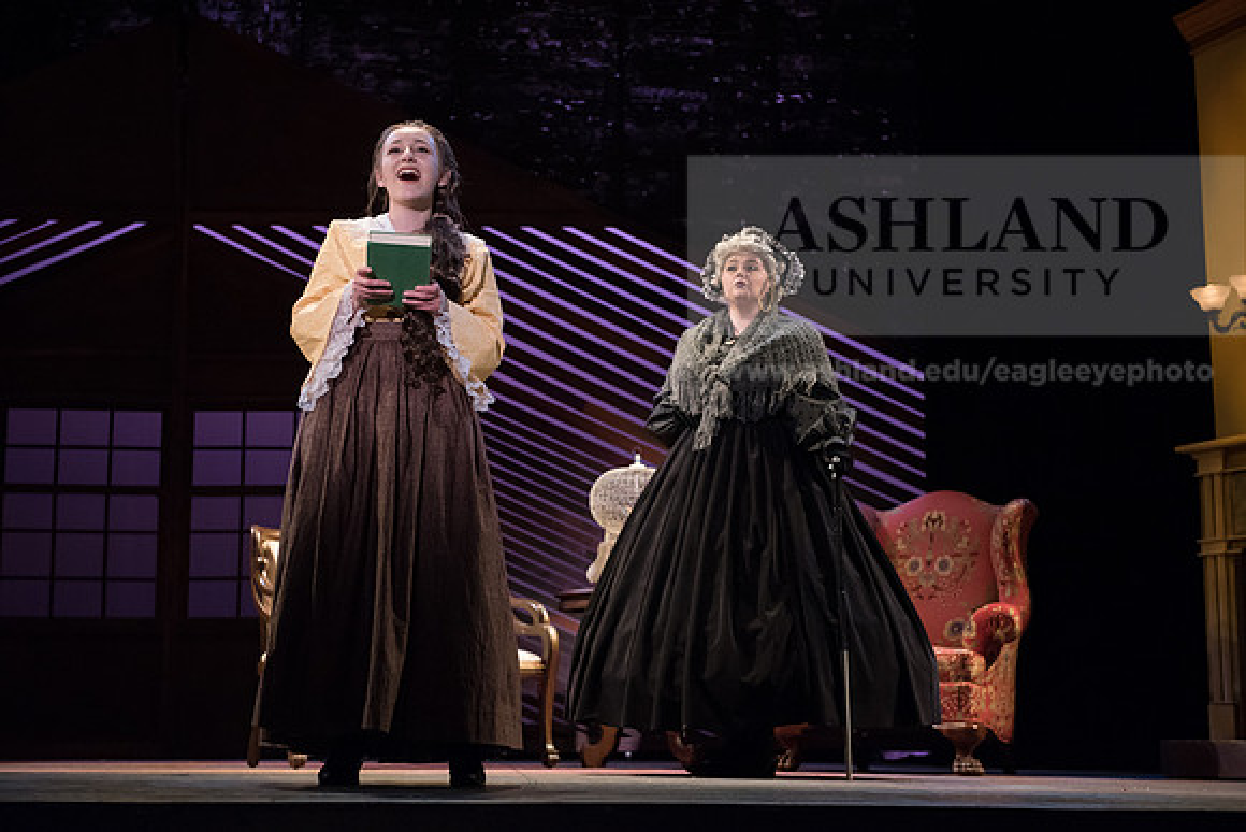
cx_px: 623
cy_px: 416
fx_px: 2077
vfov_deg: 22.6
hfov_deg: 33.4
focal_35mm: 60
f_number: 4
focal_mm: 60
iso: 3200
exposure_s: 1/320
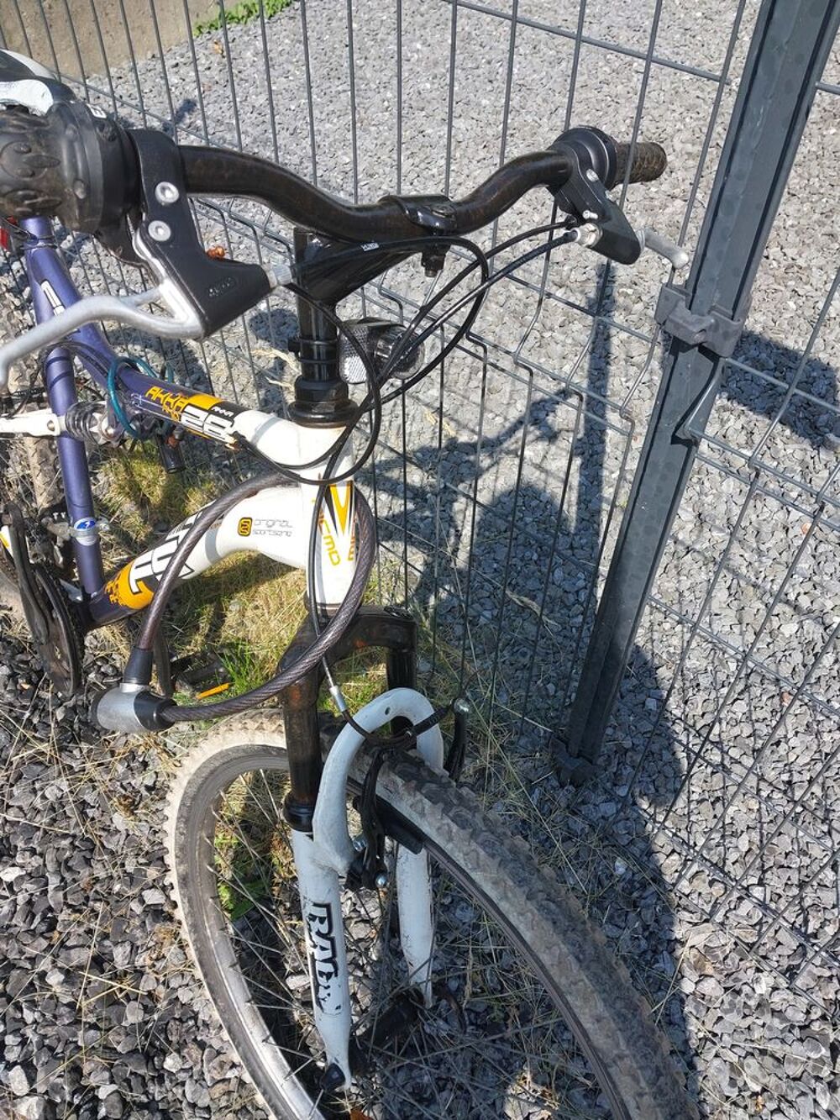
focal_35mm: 30
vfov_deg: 60.0
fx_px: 970
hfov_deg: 46.8
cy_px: 560
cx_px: 420
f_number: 1.8
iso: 20
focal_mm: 4.6
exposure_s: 1/478
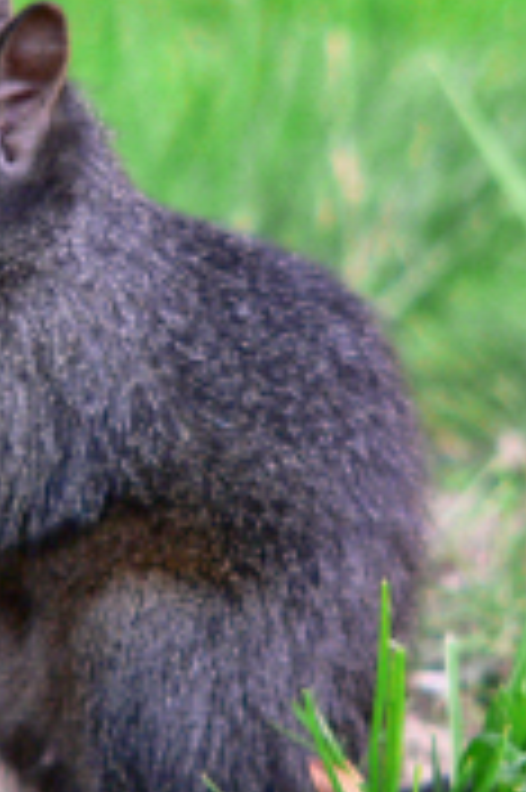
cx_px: 85
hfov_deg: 1.5
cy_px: 400
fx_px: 19609
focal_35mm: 893
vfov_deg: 2.3
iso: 200
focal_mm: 72
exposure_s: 1/40
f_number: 2.8
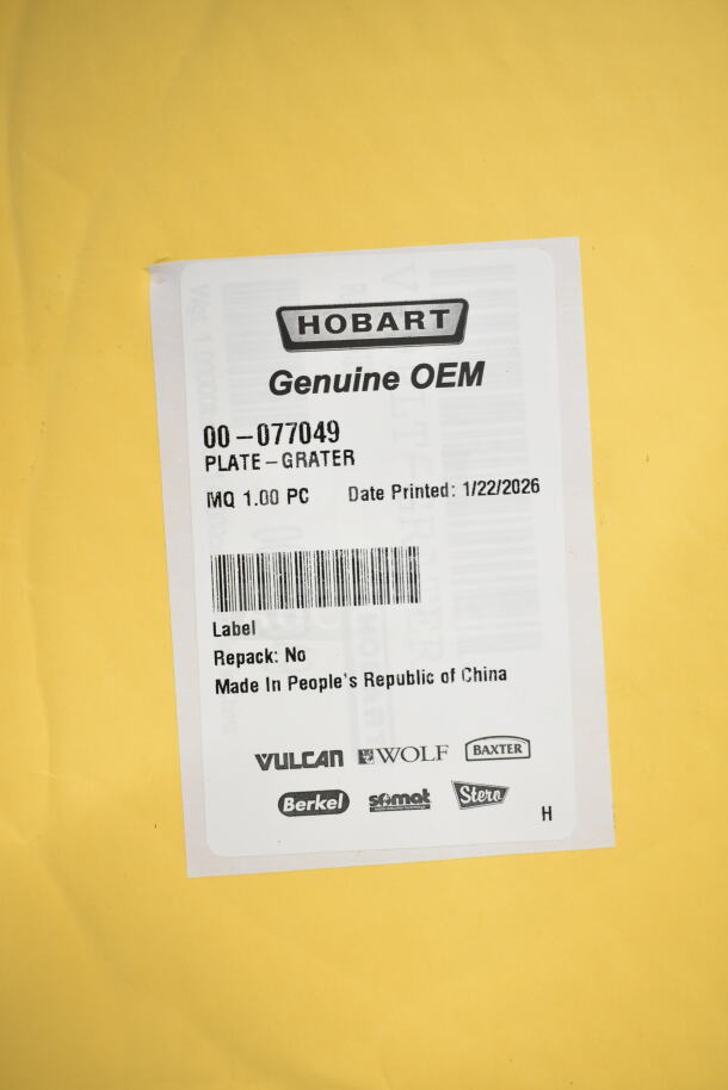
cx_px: 364
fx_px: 955
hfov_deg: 41.7
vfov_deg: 59.5
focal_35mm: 32
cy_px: 545
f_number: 4.5
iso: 1600
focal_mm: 21
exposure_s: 1/80
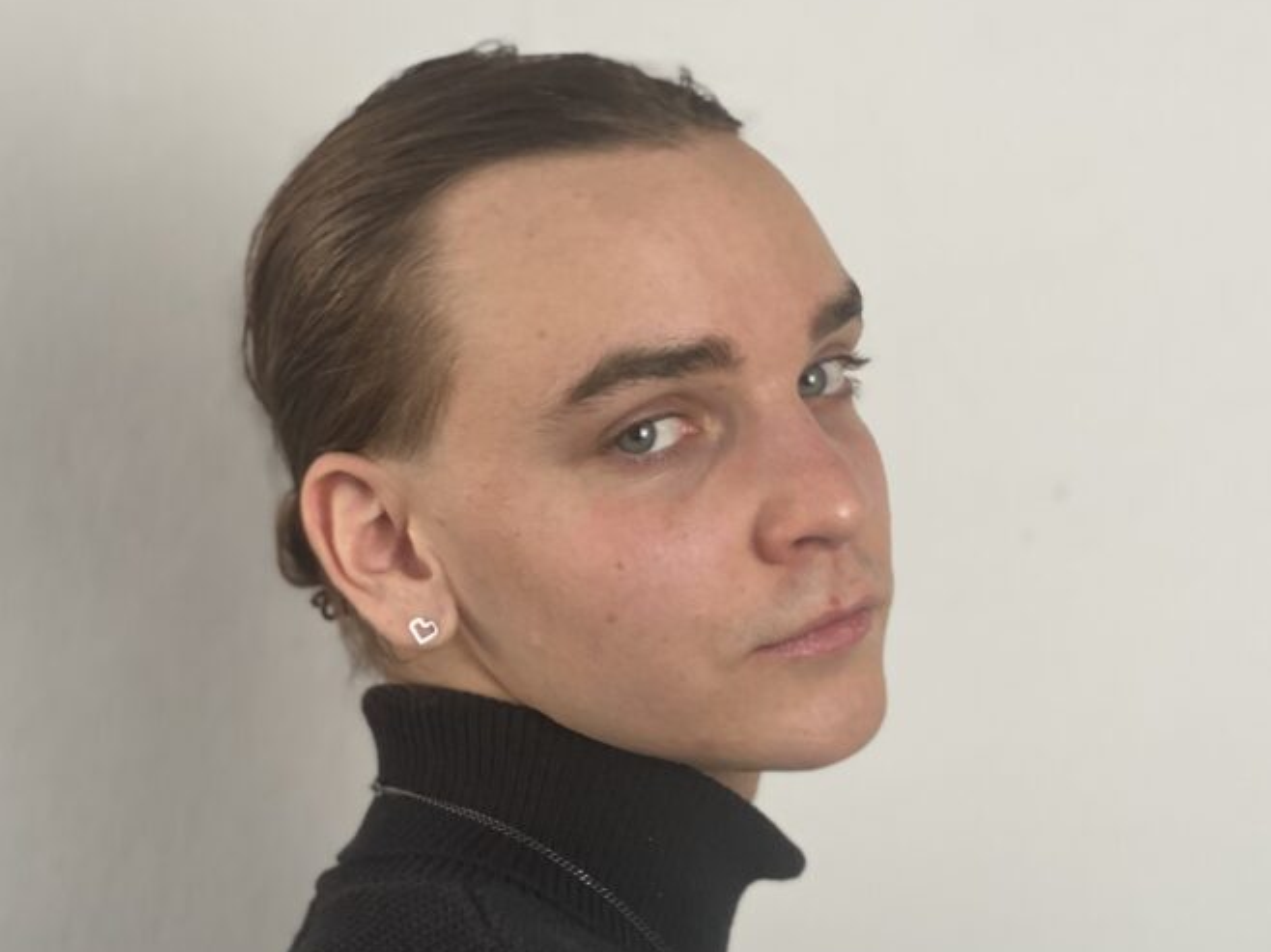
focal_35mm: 86
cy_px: 620
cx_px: 695
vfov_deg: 17.1
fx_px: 3157
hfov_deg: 22.8
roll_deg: -0.9
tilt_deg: -0.2
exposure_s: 1/100
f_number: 2
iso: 80
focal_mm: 6
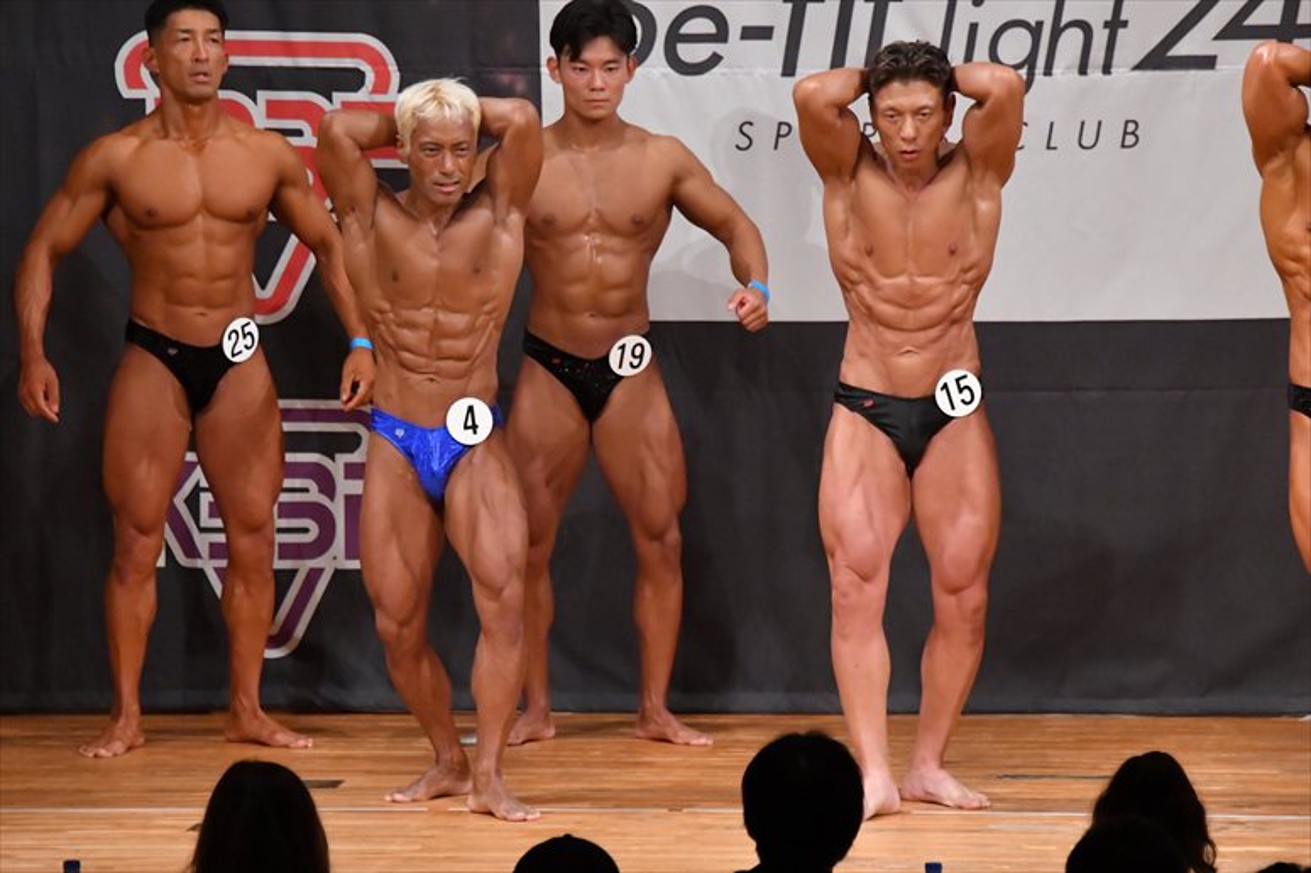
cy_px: 436
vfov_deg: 4.6
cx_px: 656
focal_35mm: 300
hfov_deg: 6.9
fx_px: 10920
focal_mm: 200
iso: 8000
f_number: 5.6
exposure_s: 1/400
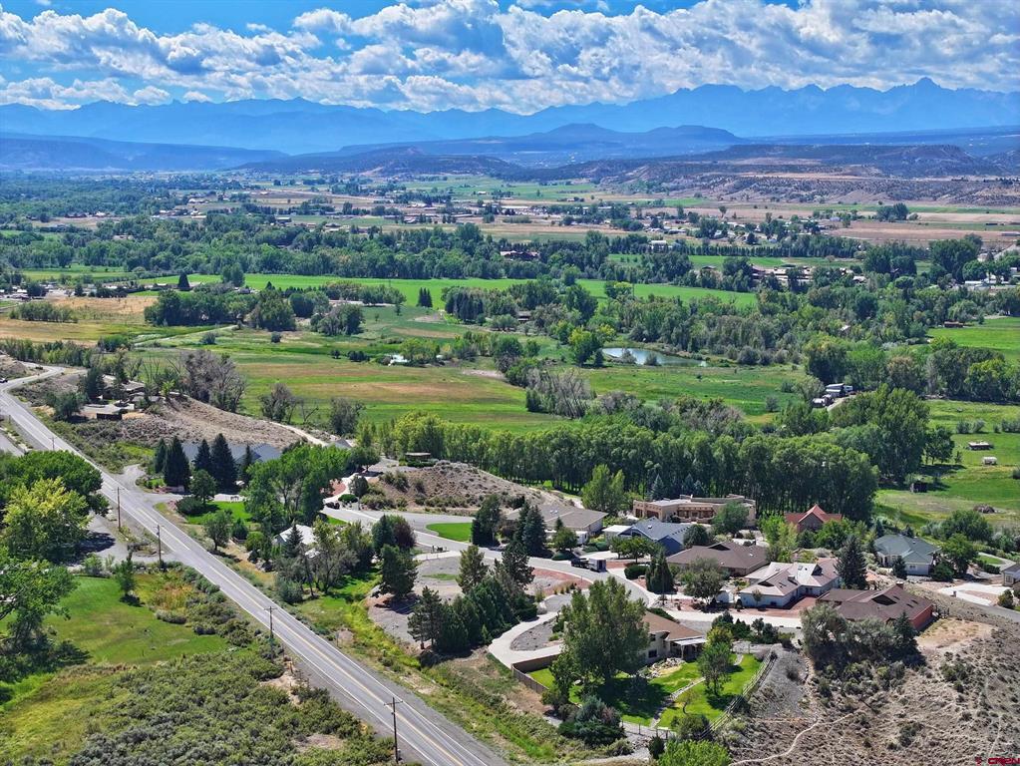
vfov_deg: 21.0
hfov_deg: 27.8
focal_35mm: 70
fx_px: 2063
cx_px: 510
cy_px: 383
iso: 160
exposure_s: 1/2000
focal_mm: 19.35
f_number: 2.8
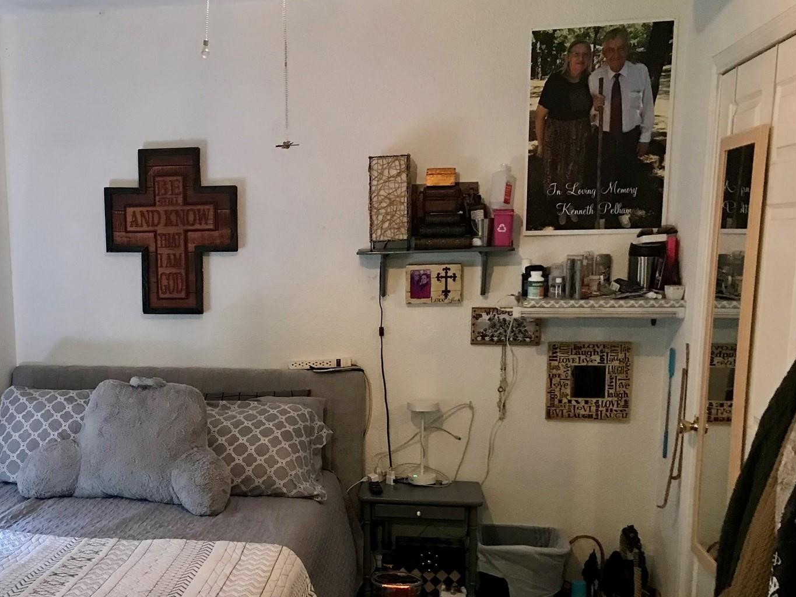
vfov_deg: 34.0
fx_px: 966
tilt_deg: -11.1
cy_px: 406
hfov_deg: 43.7
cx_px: 224
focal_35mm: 42
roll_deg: +0.6
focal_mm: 3.99
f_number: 1.8
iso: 80
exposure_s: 1/15
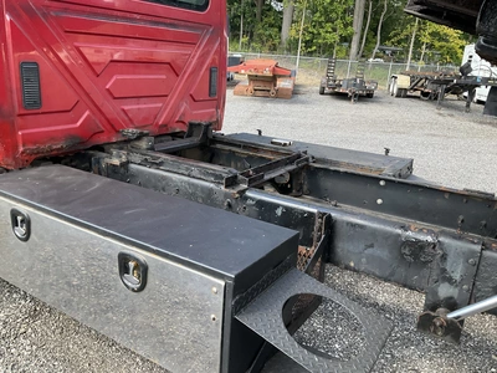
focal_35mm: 29
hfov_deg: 61.7
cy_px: 186
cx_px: 248
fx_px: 416
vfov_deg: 48.2
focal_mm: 3
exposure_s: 1/131
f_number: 1.8
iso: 16
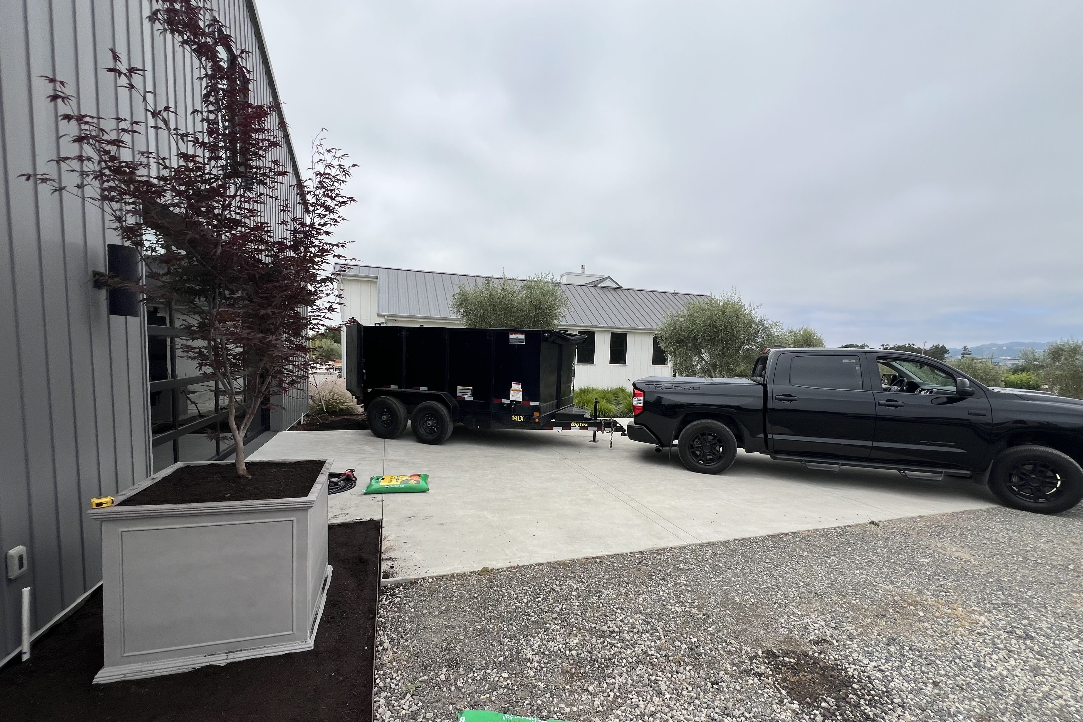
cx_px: 540
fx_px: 421
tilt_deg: -3.1
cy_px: 390
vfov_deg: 81.1
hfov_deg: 104.3
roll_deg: -2.6
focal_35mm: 14
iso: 32
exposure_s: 1/1597
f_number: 1.8
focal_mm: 1.57
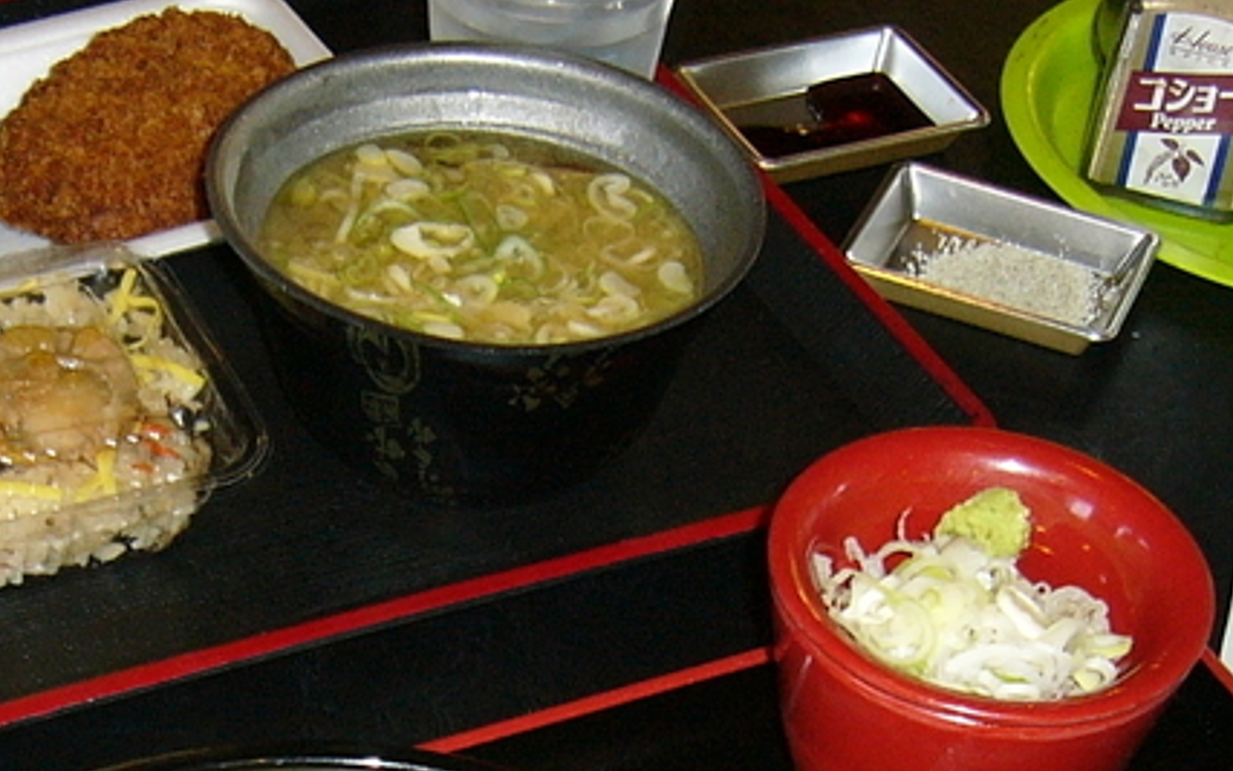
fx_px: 2991
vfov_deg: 14.4
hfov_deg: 23.2
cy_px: 806
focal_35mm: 89
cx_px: 453
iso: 100
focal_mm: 5.8
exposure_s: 1/60
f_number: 2.8
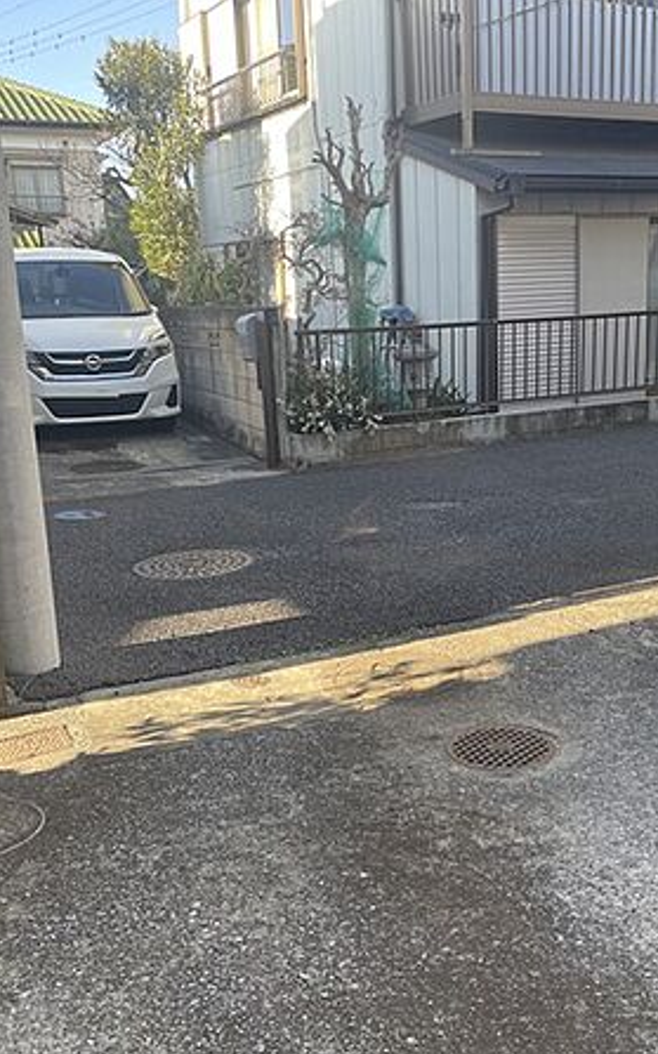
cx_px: 403
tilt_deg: -13.0
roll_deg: +1.1
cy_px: 528
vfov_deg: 52.8
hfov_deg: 34.3
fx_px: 1063
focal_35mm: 37
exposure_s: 1/259
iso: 32
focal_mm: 4.2
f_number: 1.6
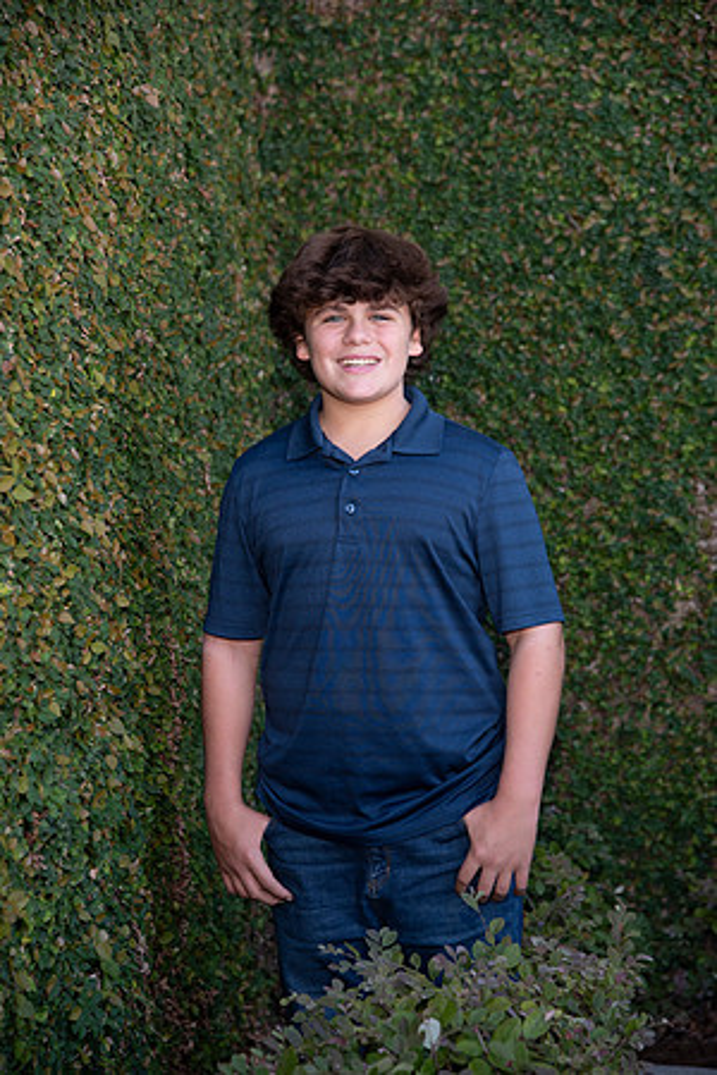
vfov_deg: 22.1
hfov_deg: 14.9
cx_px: 358
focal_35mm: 92
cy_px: 538
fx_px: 2748
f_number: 5
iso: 640
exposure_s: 1/250
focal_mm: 92
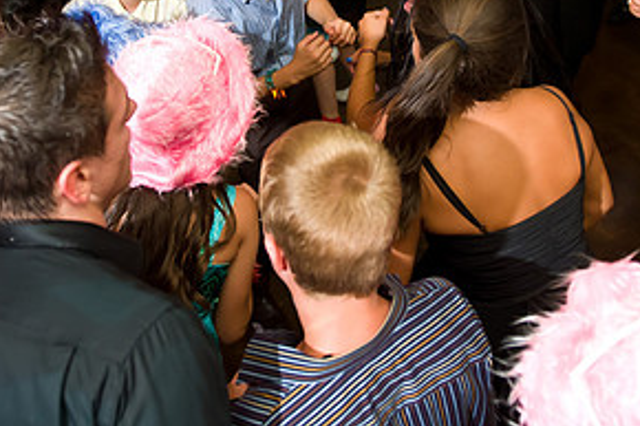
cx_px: 282
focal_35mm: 48
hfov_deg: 41.1
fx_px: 853
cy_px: 40
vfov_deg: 27.0
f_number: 3.2
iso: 1600
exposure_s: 1/125
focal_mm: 24
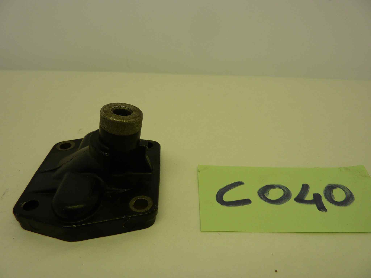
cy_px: 139
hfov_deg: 69.4
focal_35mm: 25
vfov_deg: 54.9
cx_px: 186
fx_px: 268
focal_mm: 4.1
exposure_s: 1/60
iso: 80
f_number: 3.3
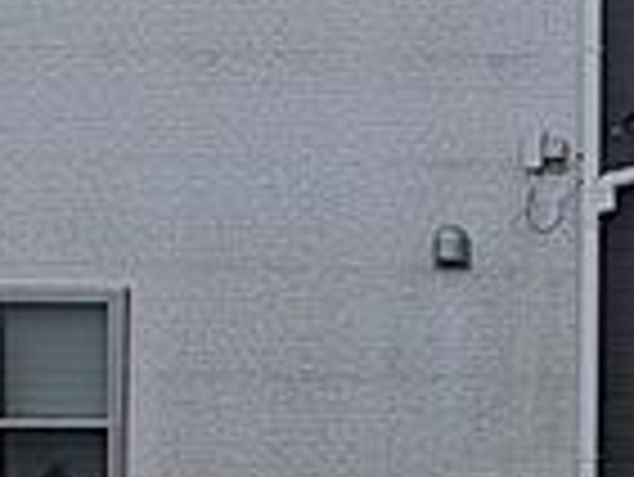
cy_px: 513
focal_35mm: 102
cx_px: 1277
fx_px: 1870
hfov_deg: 15.4
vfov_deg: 14.2
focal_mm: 4.53
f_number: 1.7
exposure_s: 1/5025
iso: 28
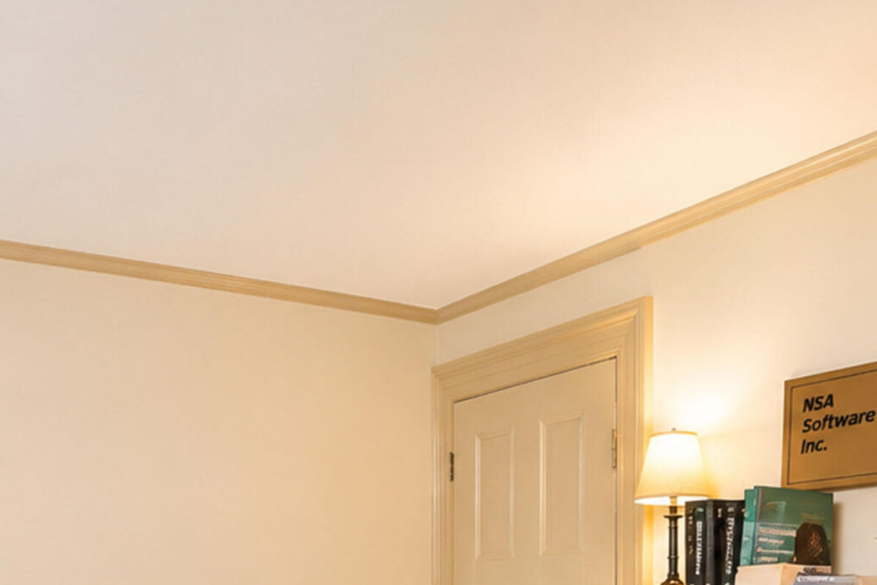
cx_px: 290
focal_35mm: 40
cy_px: 623
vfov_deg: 30.4
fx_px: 975
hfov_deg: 47.6
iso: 64
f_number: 4
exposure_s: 1/13
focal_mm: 16
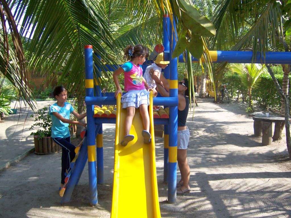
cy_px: 109
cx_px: 146
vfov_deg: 39.7
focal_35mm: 36
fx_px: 303
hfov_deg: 51.4
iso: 80
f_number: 2.8
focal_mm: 6.2
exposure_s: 1/400
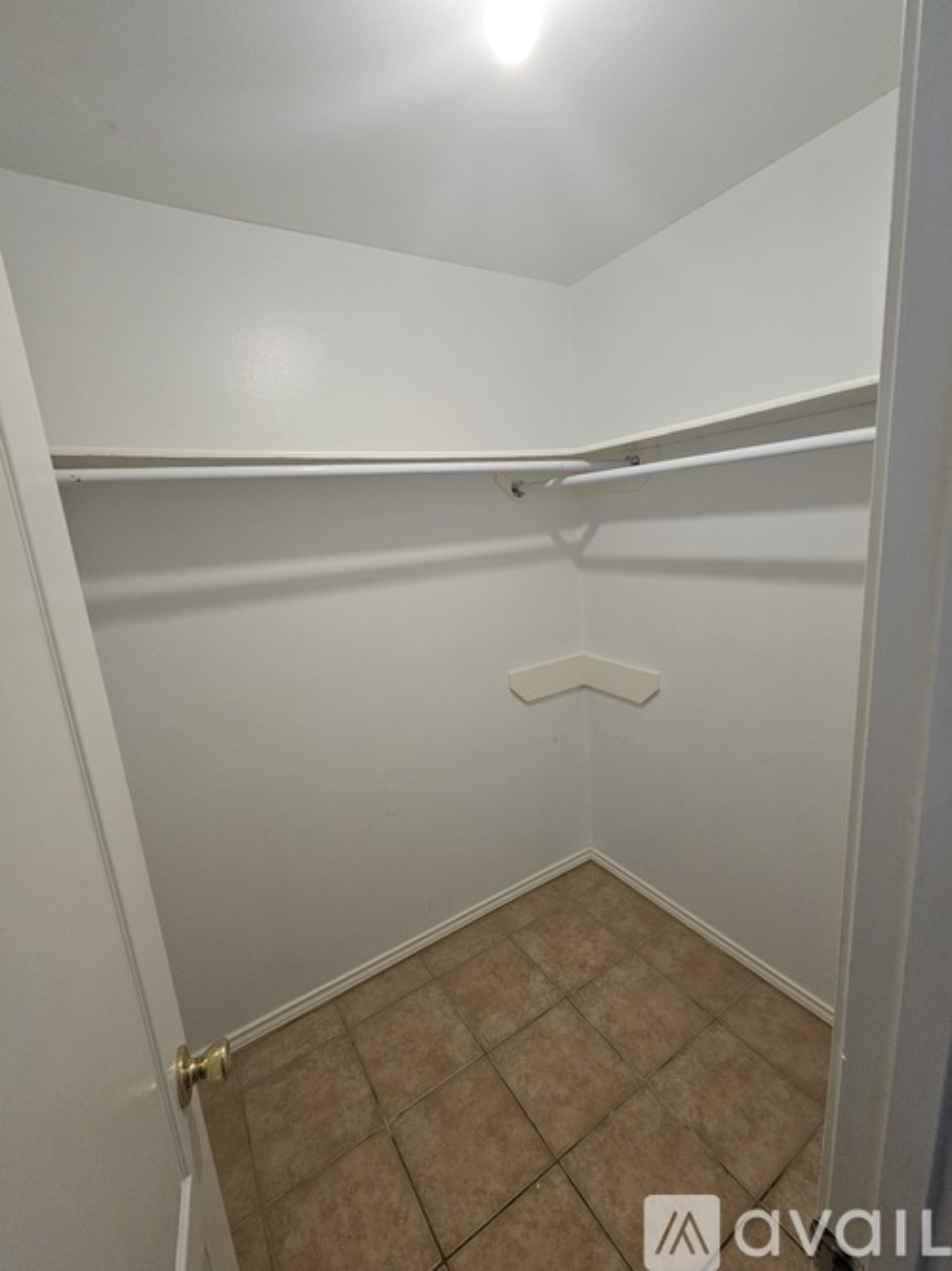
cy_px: 636
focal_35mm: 13
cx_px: 476
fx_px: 477
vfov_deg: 106.2
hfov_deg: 89.9
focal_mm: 2.2
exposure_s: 1/60
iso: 160
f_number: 2.2
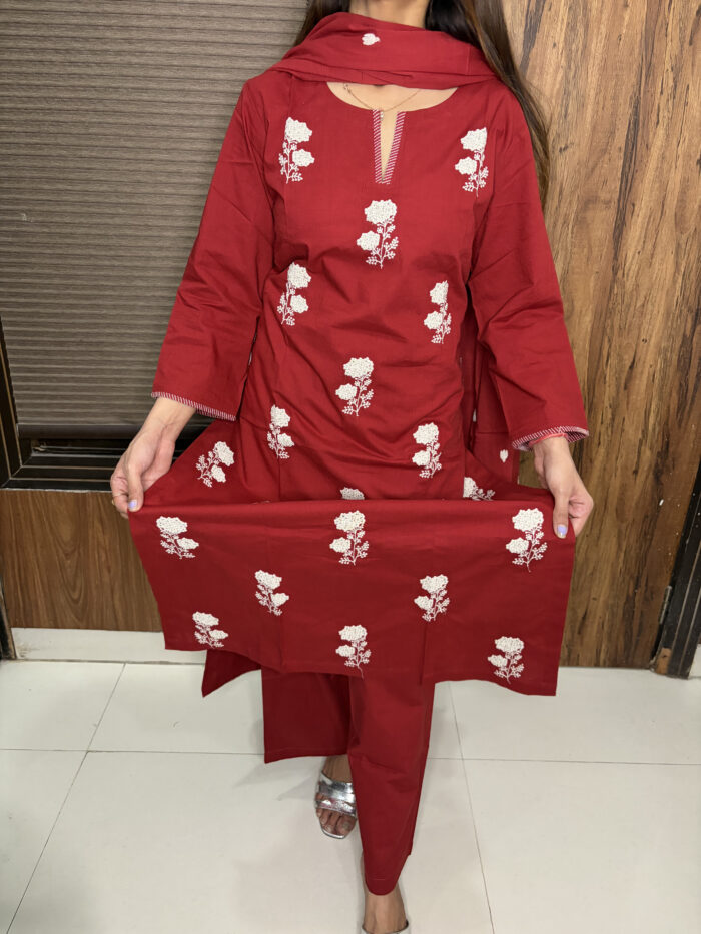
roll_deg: -2.4
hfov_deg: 53.1
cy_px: 467
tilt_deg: -23.7
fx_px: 702
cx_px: 350
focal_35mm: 26
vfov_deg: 67.3
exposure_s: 1/50
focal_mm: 5.96
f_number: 1.6
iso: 320
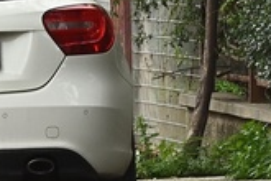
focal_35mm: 873
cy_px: 265
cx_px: -90
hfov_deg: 2.4
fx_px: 6571
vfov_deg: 1.6
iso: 560
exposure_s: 1/250
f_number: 7.1
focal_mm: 120
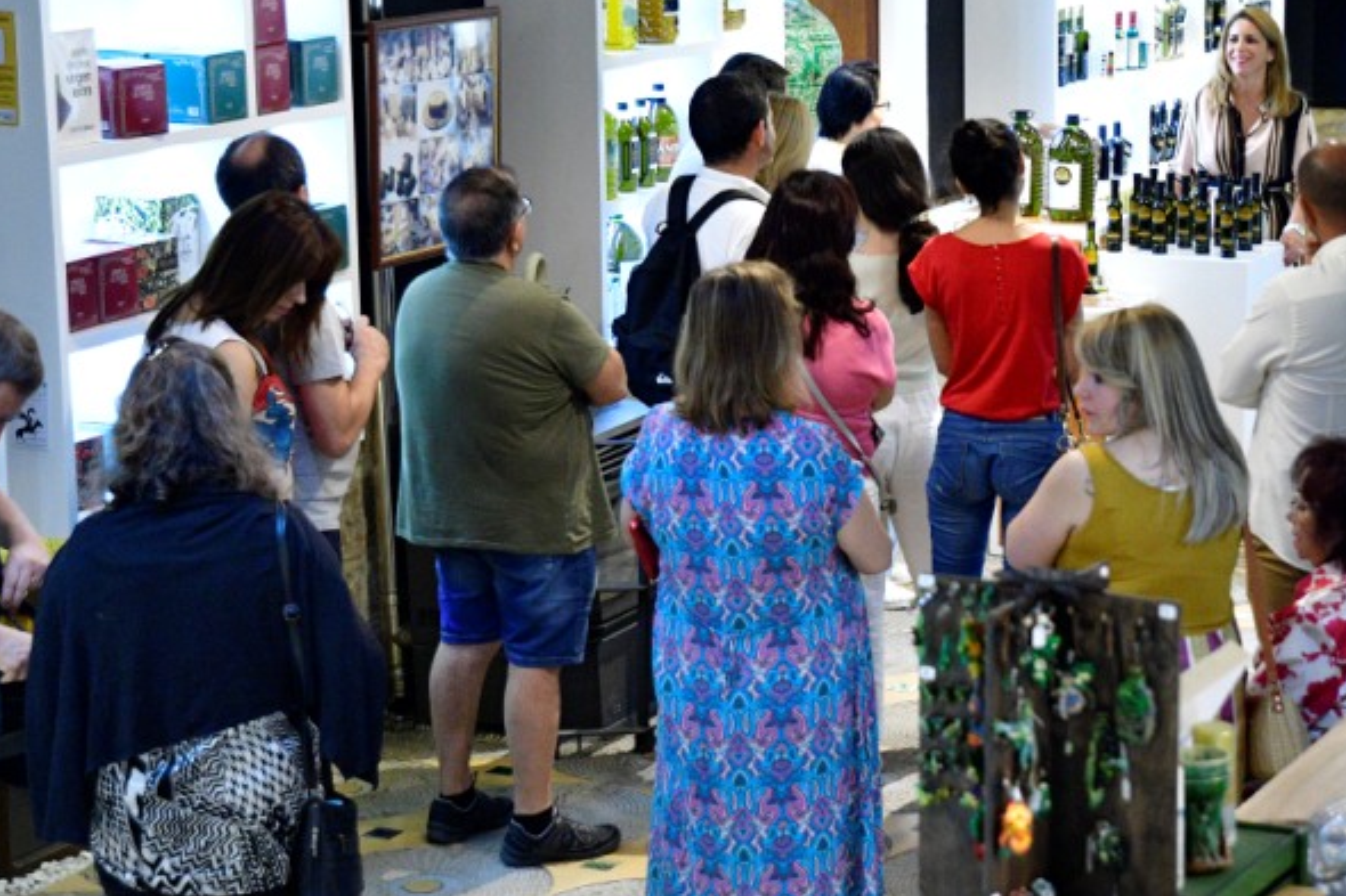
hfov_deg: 20.6
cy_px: 400
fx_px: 3700
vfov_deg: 13.8
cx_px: 778
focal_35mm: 99
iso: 3200
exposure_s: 1/80
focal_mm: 38
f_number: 4
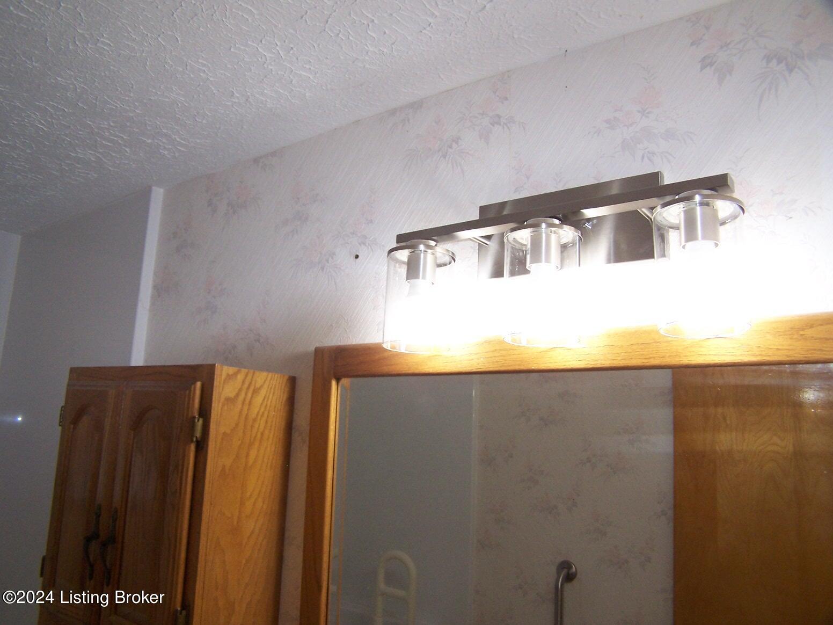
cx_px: 416
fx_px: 914
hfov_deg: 49.0
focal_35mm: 38
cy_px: 312
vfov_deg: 37.7
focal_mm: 6.3
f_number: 2.8
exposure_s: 1/125
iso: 140
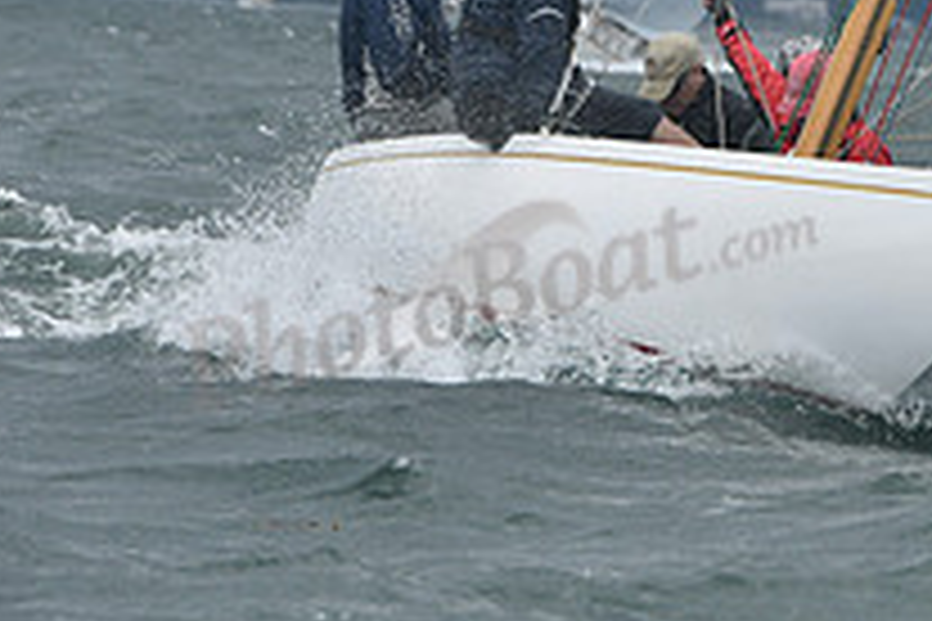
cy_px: -2
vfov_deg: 2.5
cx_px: 1054
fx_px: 14134
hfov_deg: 3.8
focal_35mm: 546
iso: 250
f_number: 7.1
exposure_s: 1/1000
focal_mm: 195
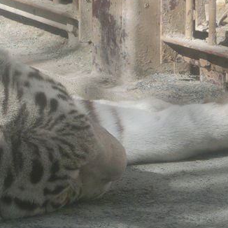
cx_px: -68
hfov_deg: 4.0
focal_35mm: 439
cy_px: 138
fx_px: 3271
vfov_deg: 4.0
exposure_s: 1/160
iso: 80
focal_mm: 27.9
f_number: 5.3
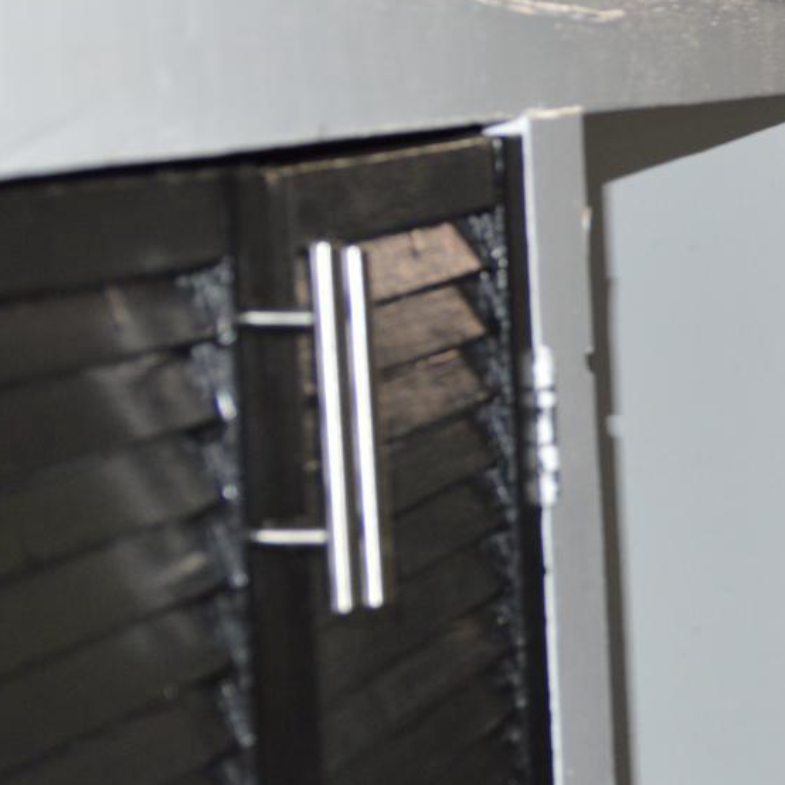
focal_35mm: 113
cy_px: 405
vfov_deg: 15.4
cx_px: 1348
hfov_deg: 13.9
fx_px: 2899
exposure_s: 1/80
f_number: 4
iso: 400
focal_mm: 24
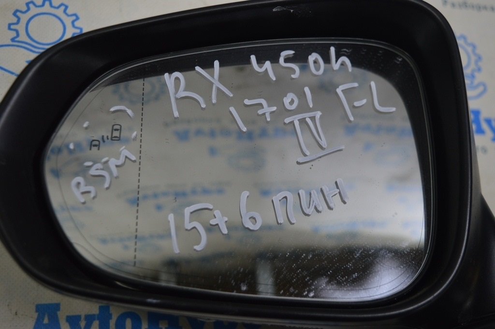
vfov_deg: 33.0
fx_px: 556
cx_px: 248
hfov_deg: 48.0
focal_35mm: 40
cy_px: 164
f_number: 4.2
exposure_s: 1/80
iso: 400
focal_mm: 27
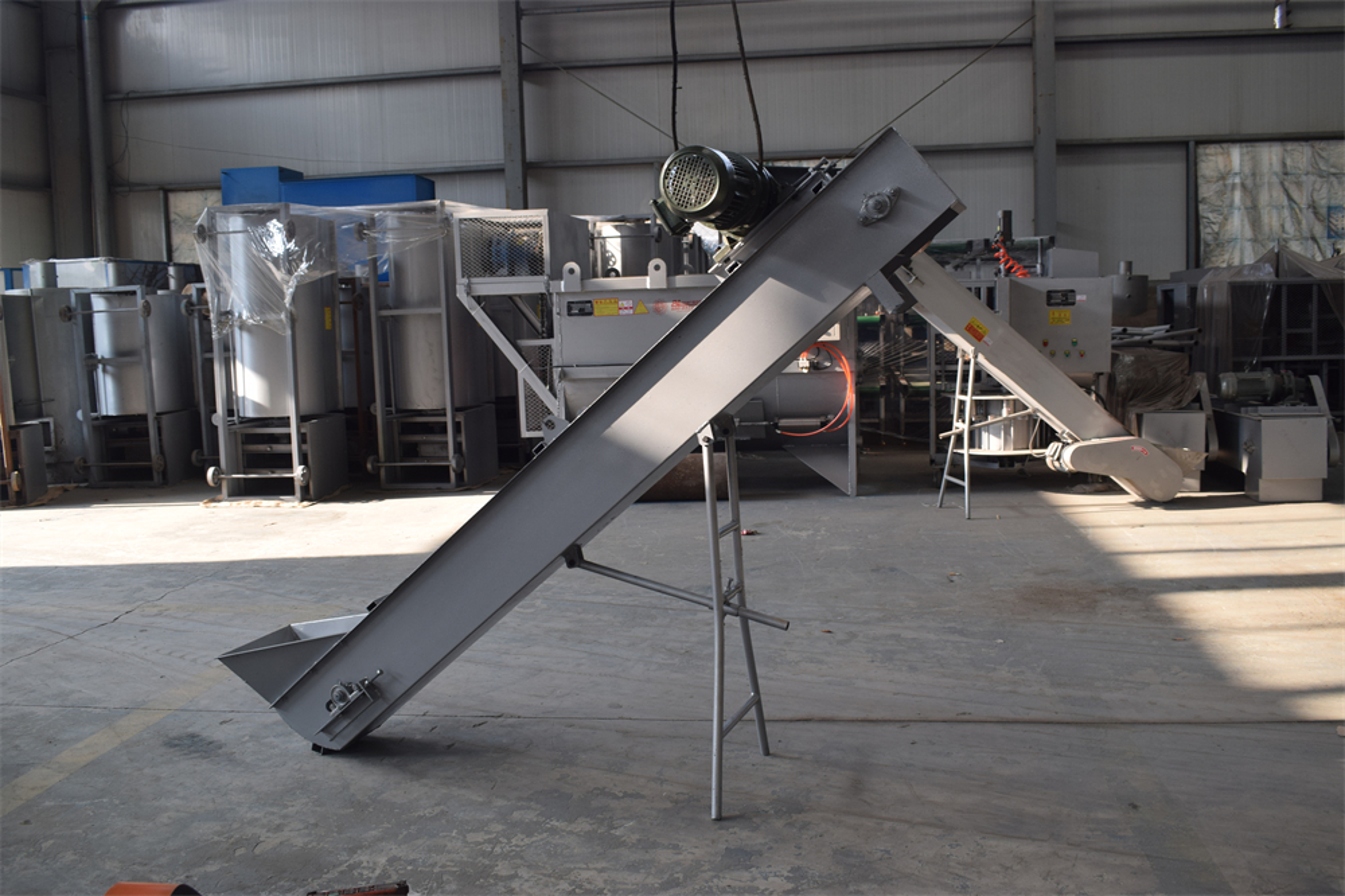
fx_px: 1176
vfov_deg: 41.7
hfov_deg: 59.5
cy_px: 448
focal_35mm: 32
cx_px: 672
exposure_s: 1/160
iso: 400
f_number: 6.3
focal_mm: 21
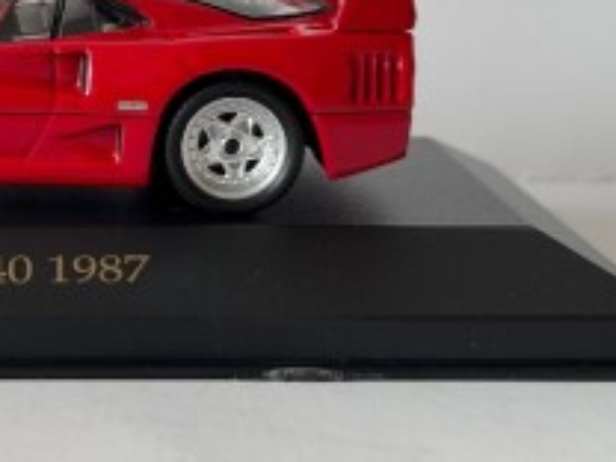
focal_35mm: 111
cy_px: 50
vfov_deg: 13.2
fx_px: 1975
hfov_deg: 17.2
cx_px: -38
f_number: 1.78
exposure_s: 1/121
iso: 80
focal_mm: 6.76
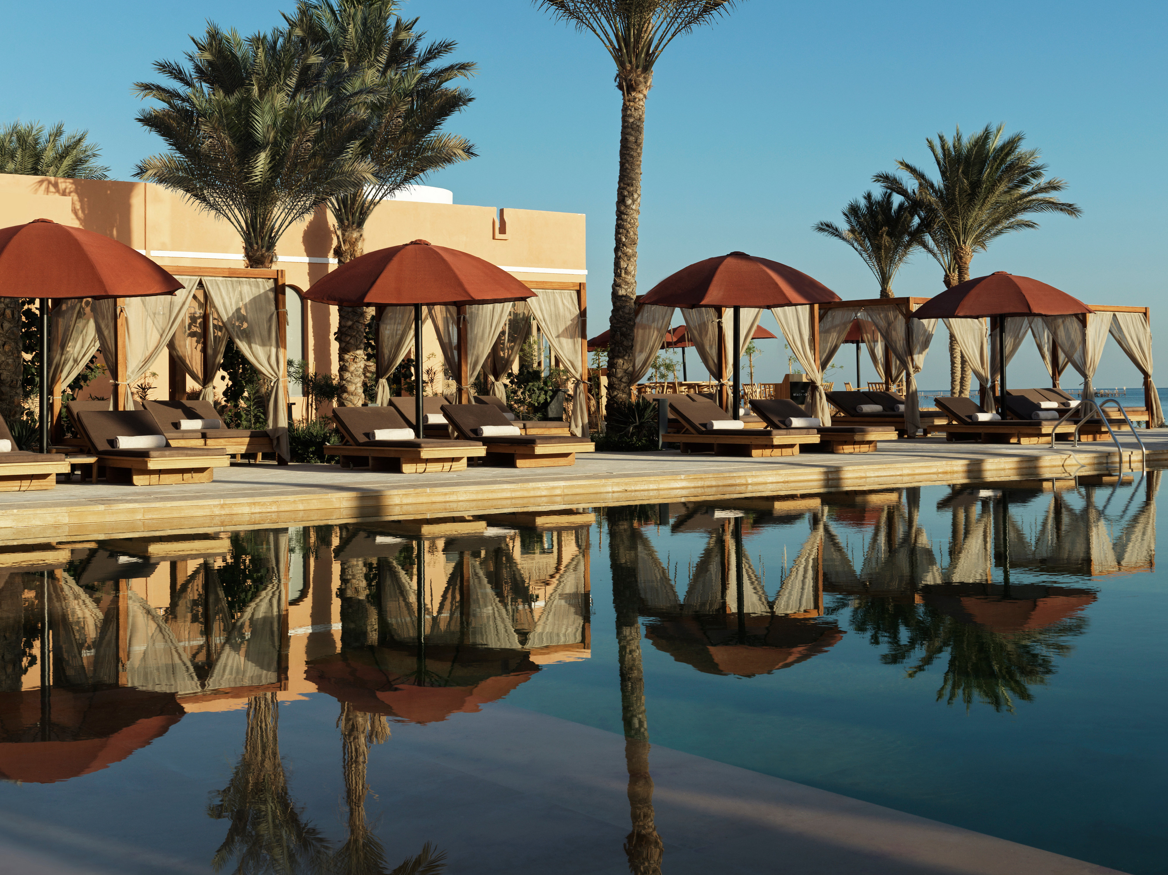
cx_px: 534
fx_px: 1586
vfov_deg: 30.8
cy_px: 352
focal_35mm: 47
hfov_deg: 40.4
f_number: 11
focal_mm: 50
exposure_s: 1/250
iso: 200
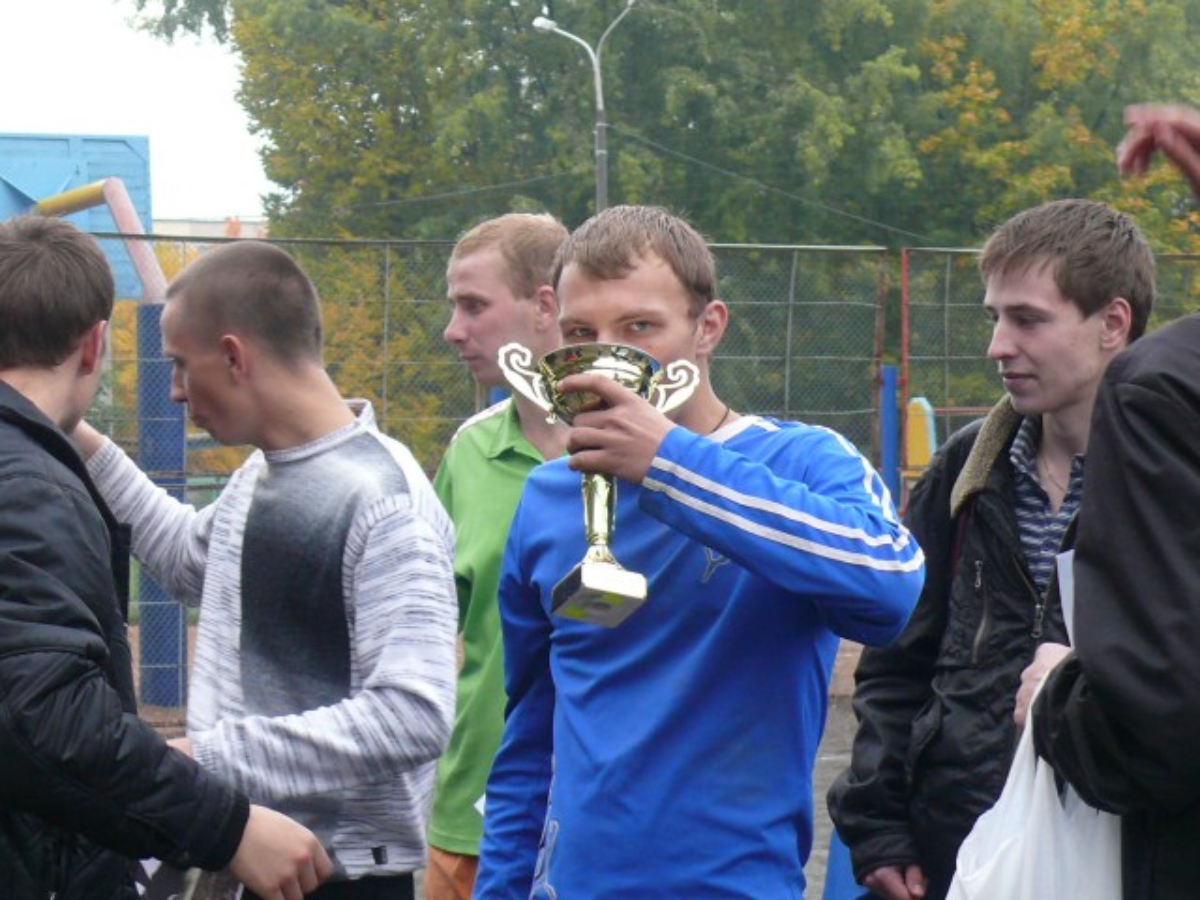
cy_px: 450
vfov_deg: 13.5
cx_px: 600
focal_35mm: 110
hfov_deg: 17.9
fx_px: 3813
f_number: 3.2
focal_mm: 14
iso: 200
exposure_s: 1/125
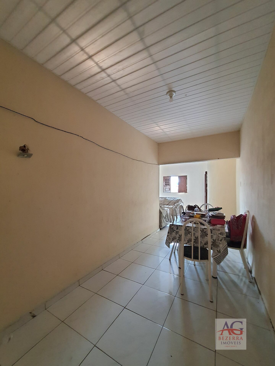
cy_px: 183
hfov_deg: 89.9
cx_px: 138
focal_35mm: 13
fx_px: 138
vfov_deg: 106.2
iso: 320
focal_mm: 1.74
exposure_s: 1/40
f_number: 2.2
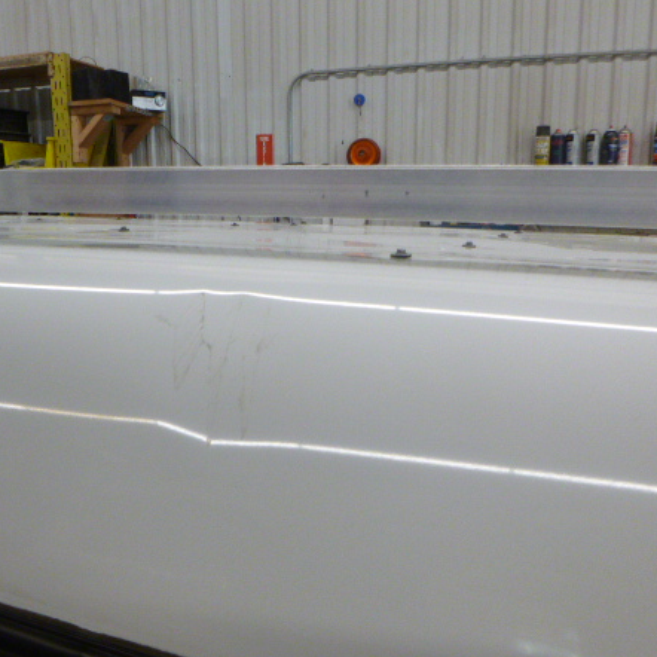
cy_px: 342
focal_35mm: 32
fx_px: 687
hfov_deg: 50.8
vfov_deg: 51.1
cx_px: 269
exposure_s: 1/60
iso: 320
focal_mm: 4.5
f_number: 3.9
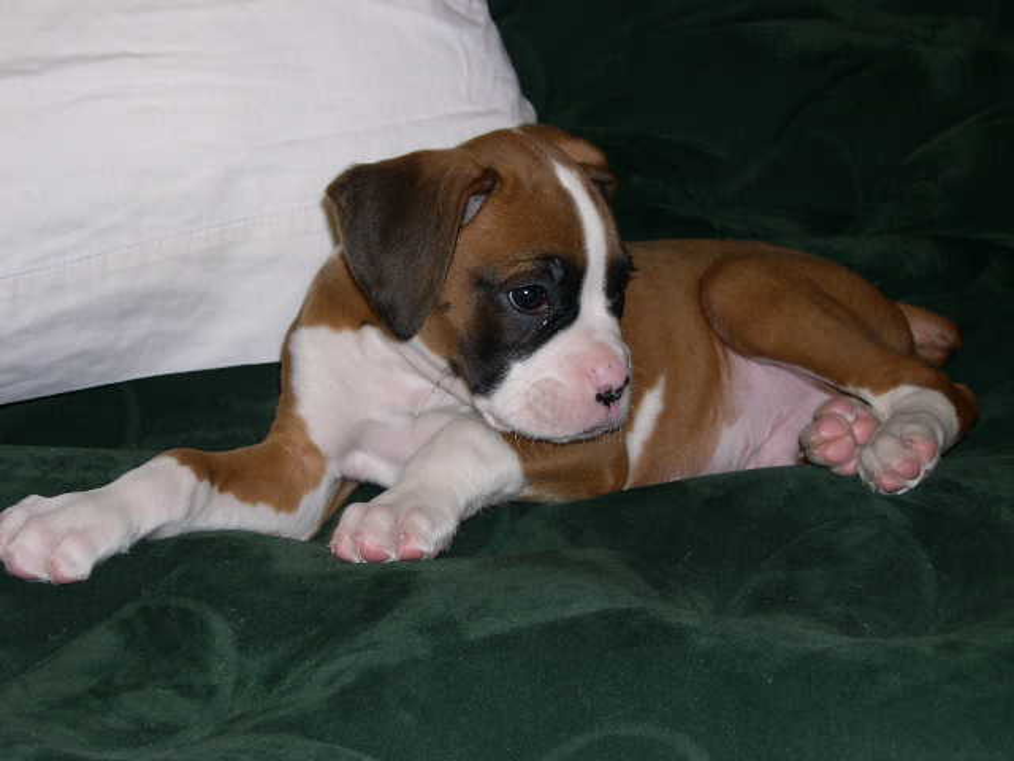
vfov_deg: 20.4
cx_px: 507
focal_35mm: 72
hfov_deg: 27.0
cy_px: 380
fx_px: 2109
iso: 100
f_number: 3.8
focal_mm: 15.3
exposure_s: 1/60
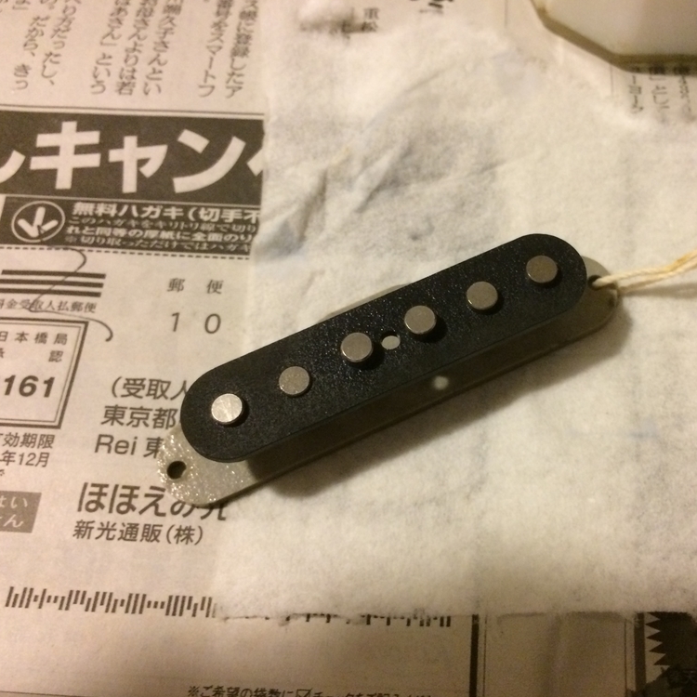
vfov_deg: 47.2
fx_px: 797
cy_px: 354
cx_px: 456
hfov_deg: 46.6
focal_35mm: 35
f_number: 2.2
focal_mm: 4.15
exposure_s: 1/24
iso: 320
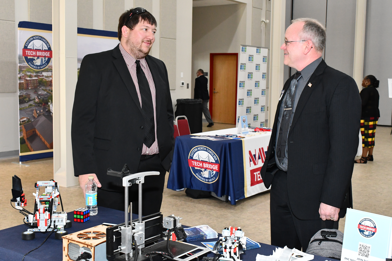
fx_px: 501
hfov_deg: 42.7
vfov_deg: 29.2
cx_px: 196
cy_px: 130
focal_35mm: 46
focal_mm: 31
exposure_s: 1/60
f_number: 9
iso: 2500
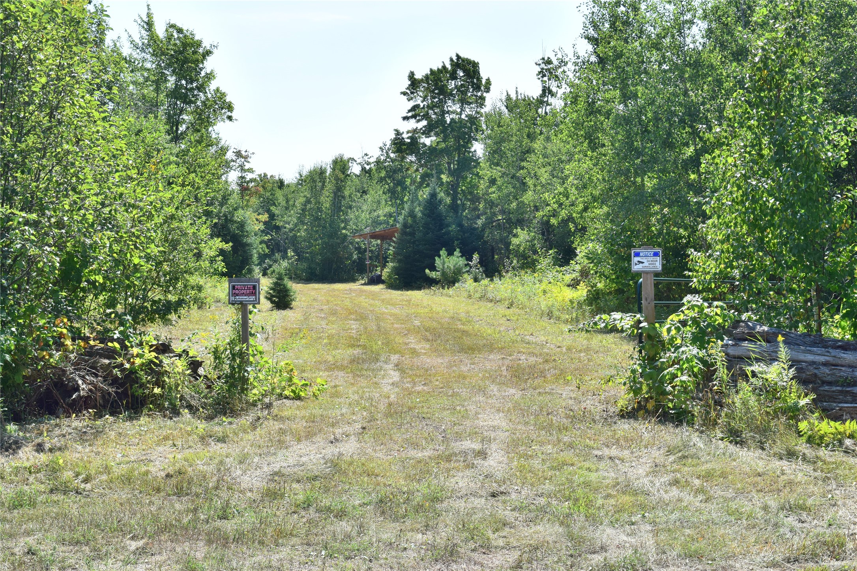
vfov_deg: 28.1
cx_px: 428
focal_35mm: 48
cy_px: 286
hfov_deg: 41.1
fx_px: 1143
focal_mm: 32
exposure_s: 1/500
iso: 360
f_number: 11
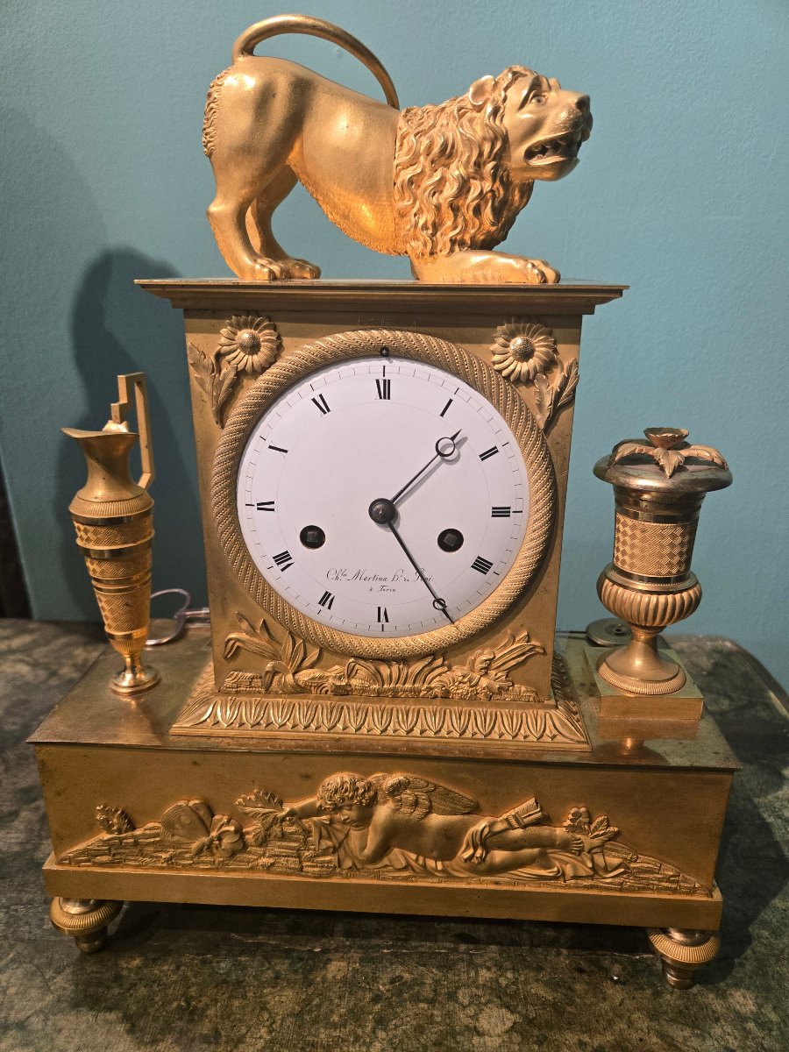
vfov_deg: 73.9
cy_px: 526
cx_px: 394
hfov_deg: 58.9
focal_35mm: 23
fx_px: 699
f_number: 1.8
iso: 250
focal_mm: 5.4
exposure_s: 1/100
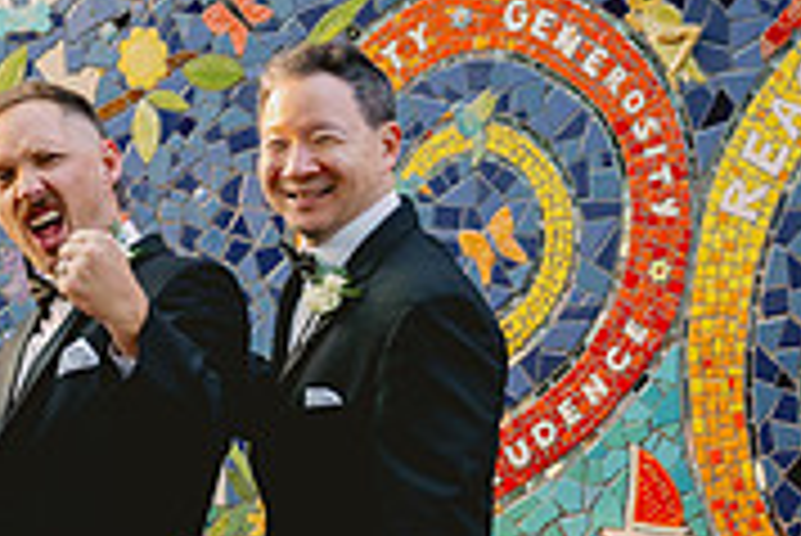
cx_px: -400
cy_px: 678
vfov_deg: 8.0
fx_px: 3763
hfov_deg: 11.6
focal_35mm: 169
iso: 1000
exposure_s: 1/250
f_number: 4.5
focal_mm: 52
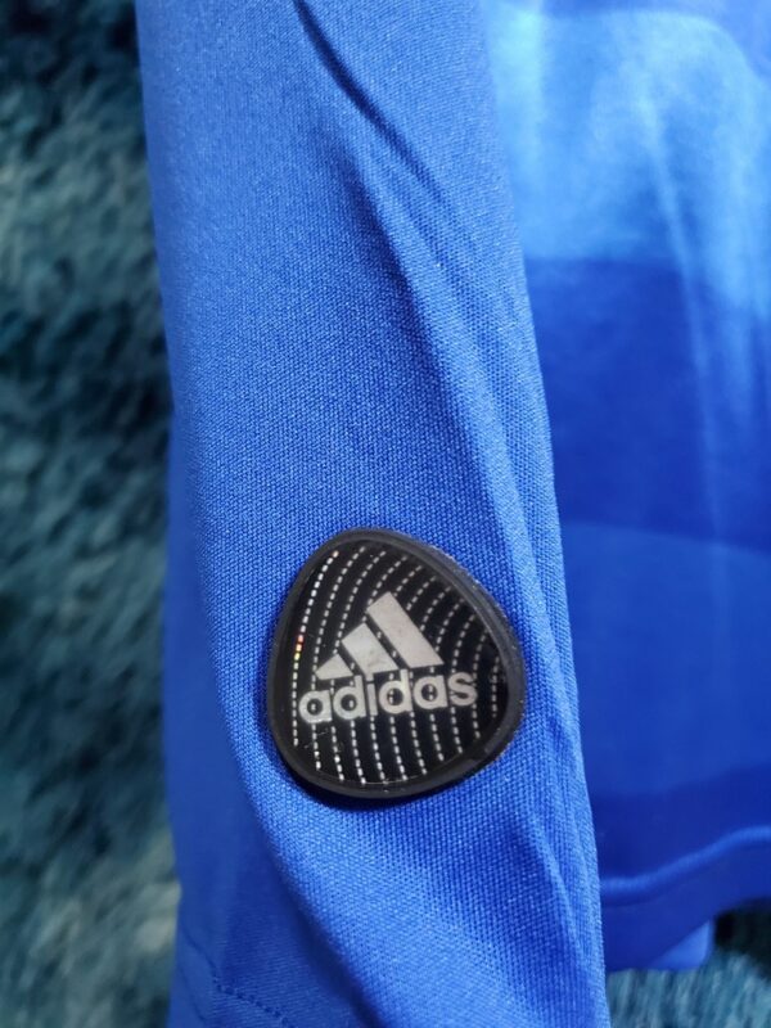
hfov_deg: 53.1
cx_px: 386
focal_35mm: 26
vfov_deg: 67.3
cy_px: 514
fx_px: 772
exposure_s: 1/19
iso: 640
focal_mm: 4.3
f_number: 1.5
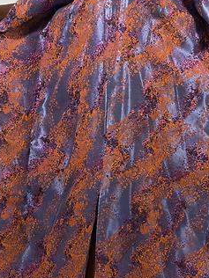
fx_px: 733
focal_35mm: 91
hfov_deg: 16.2
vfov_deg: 21.5
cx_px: 129
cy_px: 96
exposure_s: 1/100
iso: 125
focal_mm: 6.76
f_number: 1.78
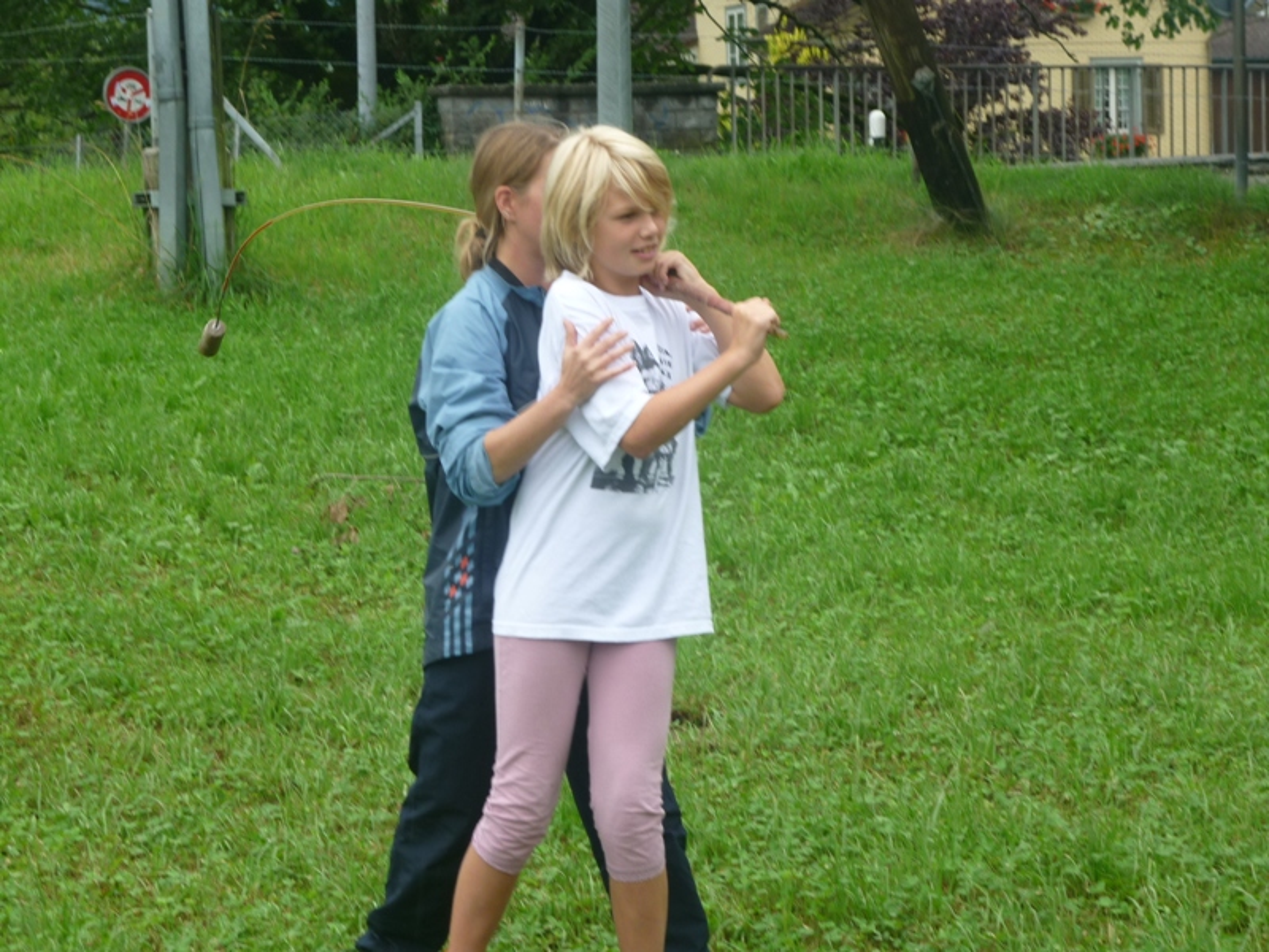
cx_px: 634
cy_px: 476
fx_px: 3923
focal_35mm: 107
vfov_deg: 13.8
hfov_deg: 18.4
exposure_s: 1/100
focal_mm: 17.7
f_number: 5.1
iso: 80
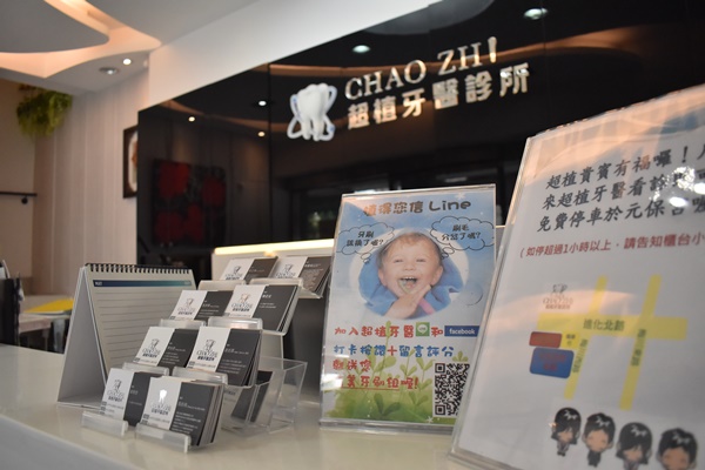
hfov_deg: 67.4
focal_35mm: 27
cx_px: 352
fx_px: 529
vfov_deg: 47.9
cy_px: 235
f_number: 4
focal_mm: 18
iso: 1600
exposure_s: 1/800
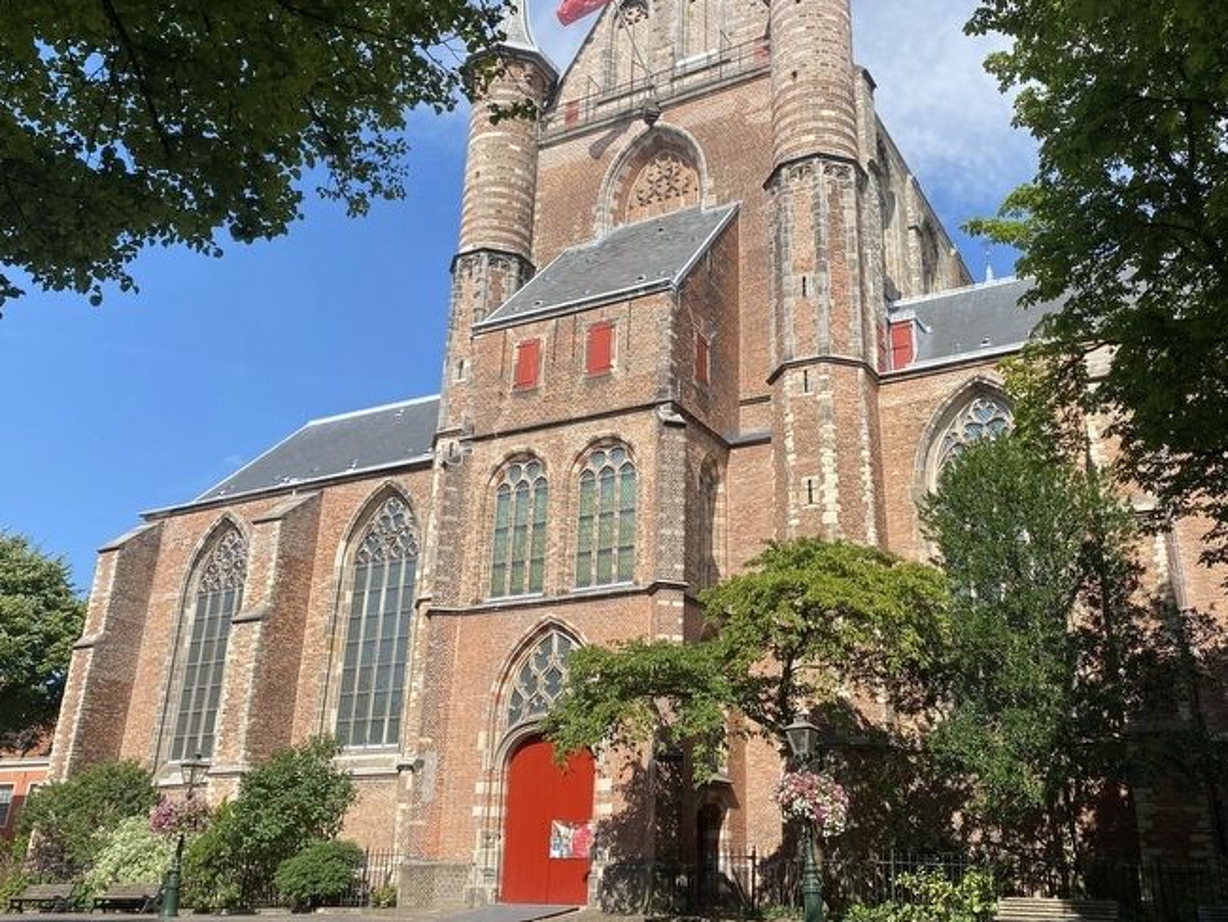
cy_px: 402
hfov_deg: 56.7
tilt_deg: +24.1
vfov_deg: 44.1
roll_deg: -2.0
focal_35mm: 32
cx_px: 663
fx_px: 1136
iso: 32
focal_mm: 4.25
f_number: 1.8
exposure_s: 1/2028
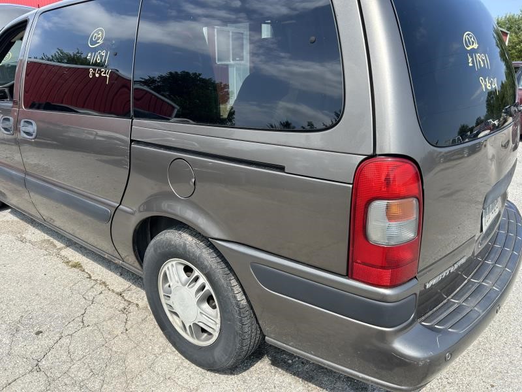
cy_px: 196
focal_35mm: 26
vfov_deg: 53.1
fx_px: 392
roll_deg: +0.1
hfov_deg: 67.3
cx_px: 261
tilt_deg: -16.0
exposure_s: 1/1808
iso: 50
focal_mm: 5.7
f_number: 1.5
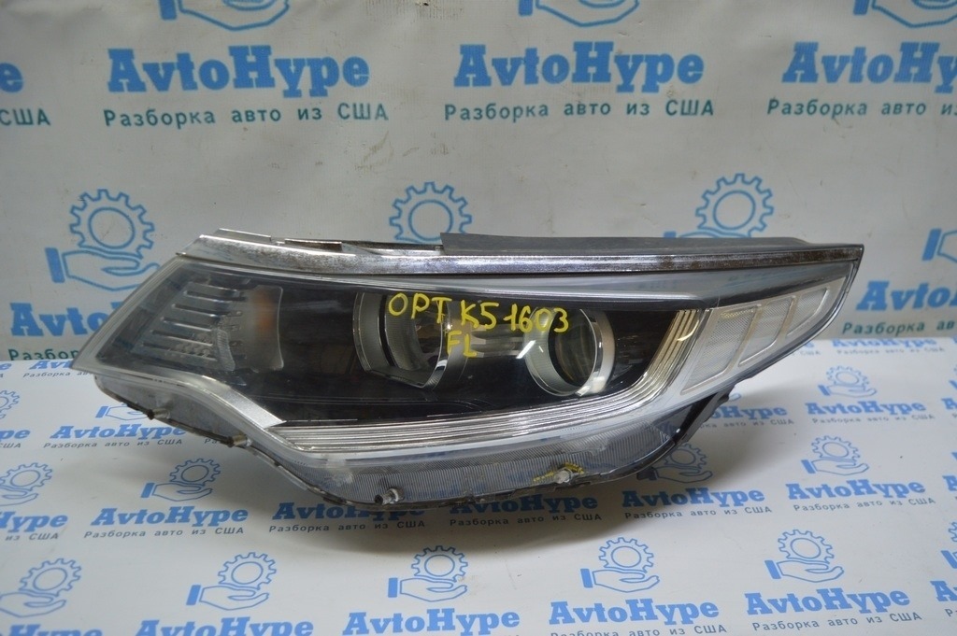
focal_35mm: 32
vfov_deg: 41.6
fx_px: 837
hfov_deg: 59.5
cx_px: 478
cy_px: 318
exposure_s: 1/100
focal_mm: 21
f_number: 3.8
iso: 400
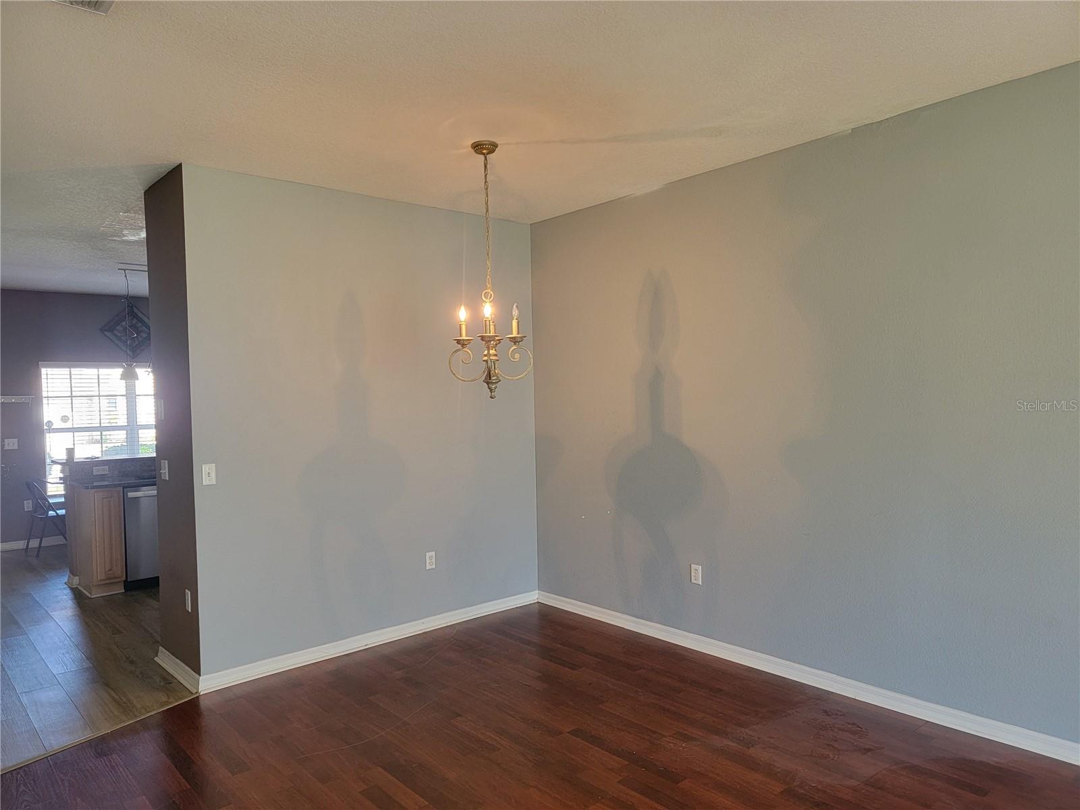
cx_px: 540
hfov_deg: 71.6
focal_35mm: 24
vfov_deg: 56.8
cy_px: 405
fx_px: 749
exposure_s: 1/60
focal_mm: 6.7
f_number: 1.8
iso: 160
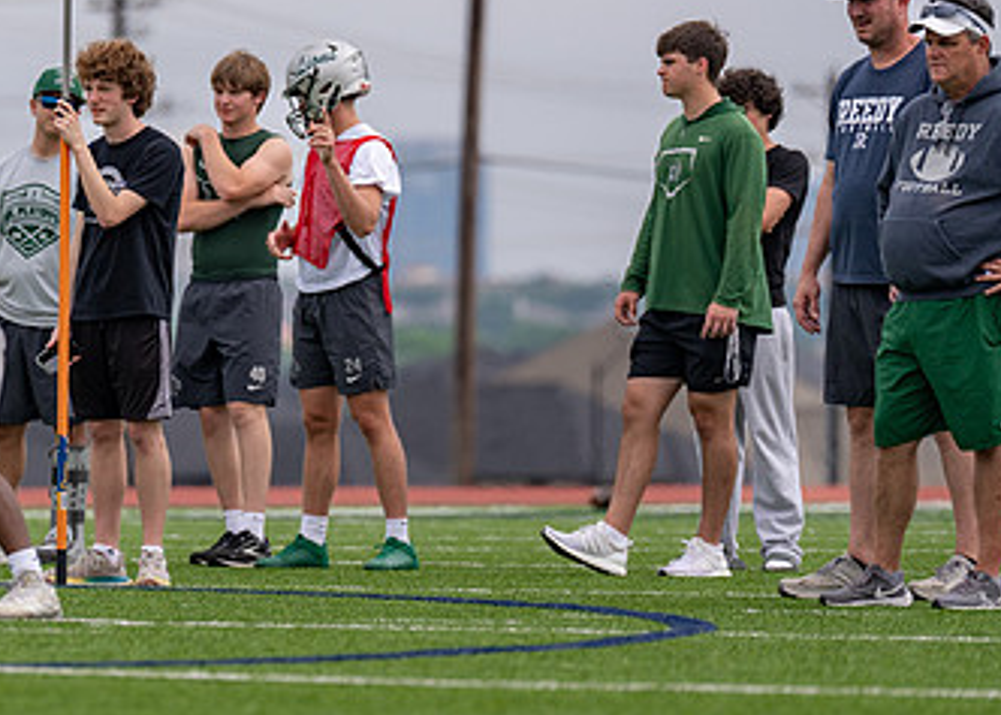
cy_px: 254
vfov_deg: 3.4
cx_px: 173
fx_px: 12108
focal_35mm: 426
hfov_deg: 4.7
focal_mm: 200
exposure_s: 1/4000
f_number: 2.8
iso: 200
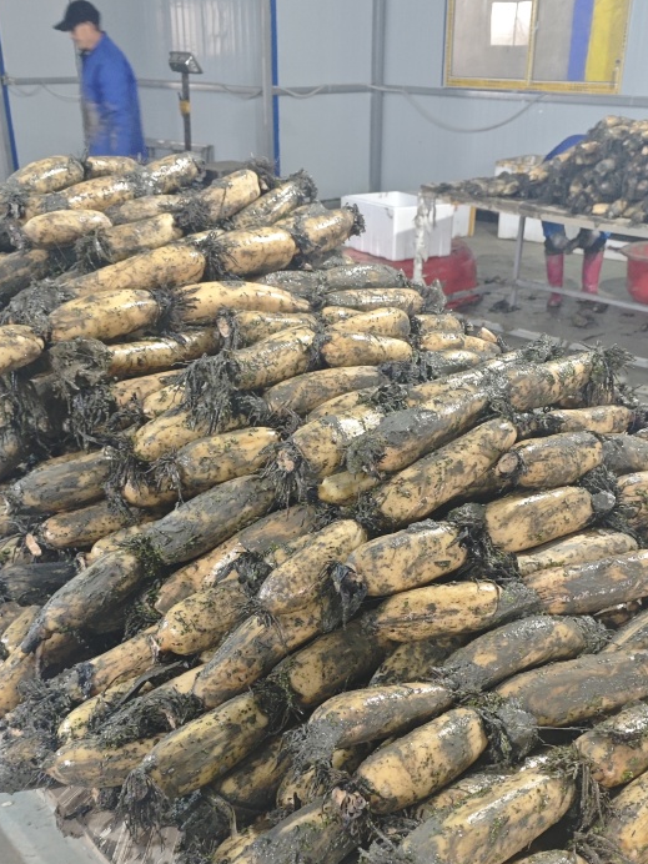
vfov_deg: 49.0
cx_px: 348
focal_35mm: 37
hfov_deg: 38.6
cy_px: 597
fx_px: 924
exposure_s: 1/33.3
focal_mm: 5.84
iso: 1250
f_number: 1.6
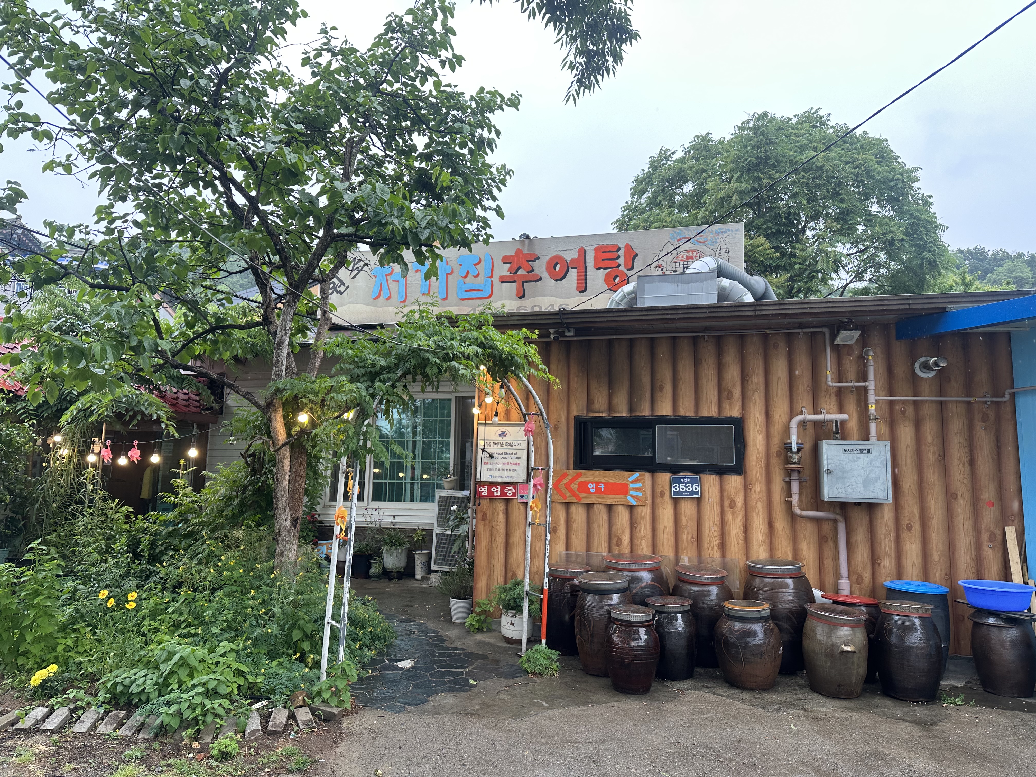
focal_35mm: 24
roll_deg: -0.7
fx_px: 718
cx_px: 518
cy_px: 388
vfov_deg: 56.8
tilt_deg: +7.1
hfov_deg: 71.6
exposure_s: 1/230
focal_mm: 6.86
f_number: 1.78
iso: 64
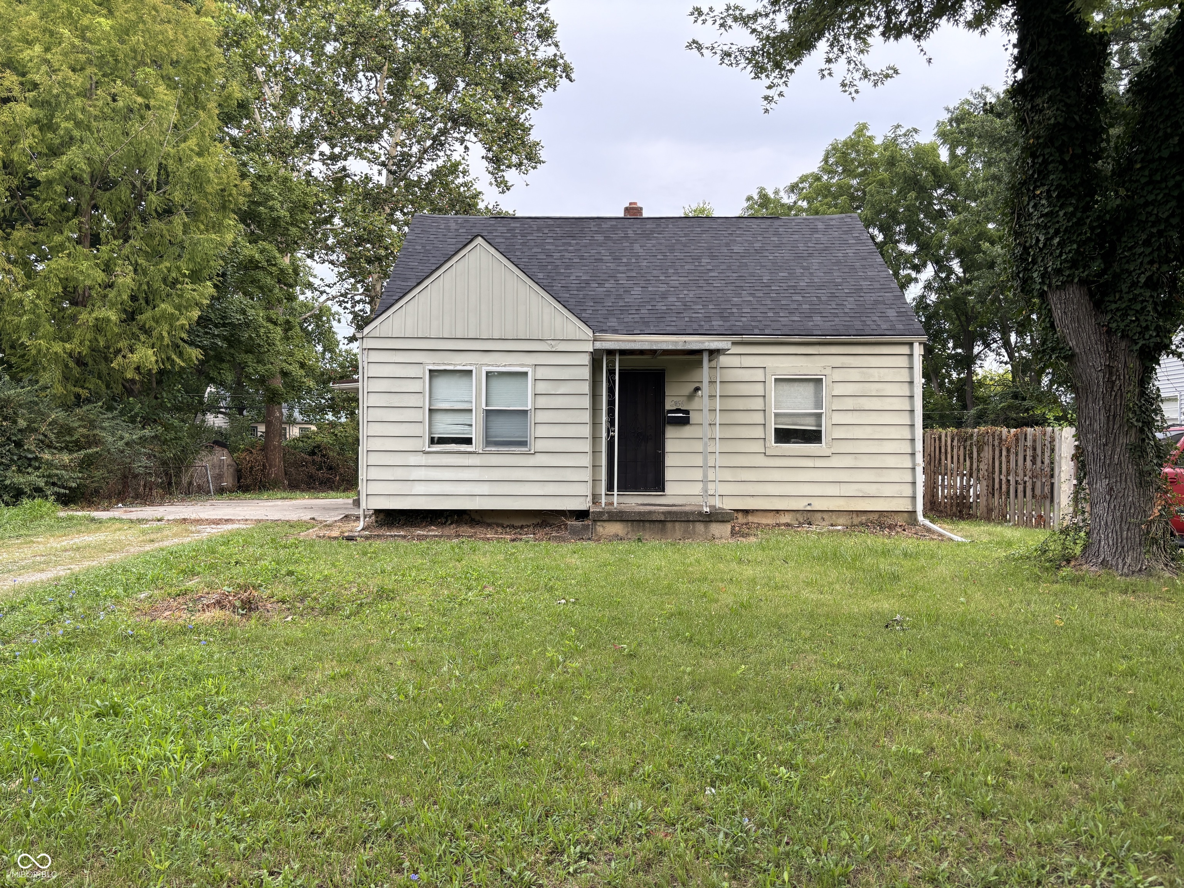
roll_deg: +0.6
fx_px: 889
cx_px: 592
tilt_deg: +1.1
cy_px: 444
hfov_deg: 67.3
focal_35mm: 26
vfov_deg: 53.1
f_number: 1.6
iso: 50
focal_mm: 5.96
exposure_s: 1/377
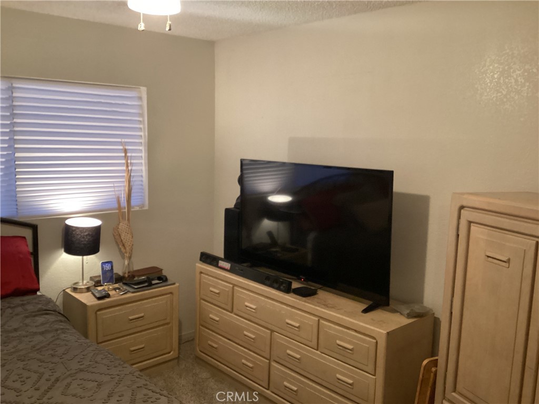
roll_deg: +0.2
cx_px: 270
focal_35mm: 31
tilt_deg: -8.1
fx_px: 483
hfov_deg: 58.4
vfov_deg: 45.4
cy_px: 202
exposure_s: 1/60
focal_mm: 3.3
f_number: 2.4
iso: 400
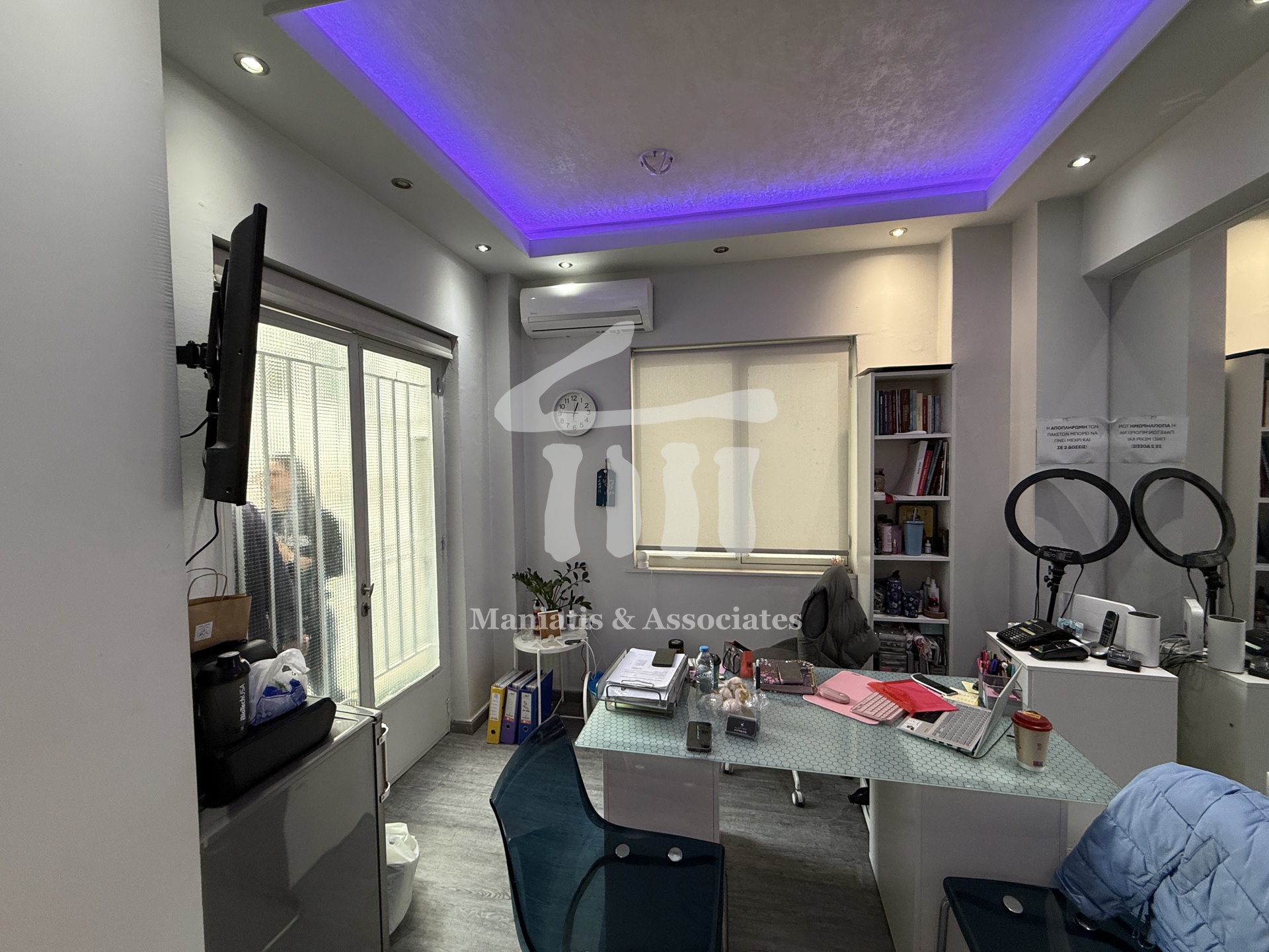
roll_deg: +1.4
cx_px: 634
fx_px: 513
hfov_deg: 102.1
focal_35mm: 14
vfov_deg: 85.7
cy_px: 476
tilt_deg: -0.7
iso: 160
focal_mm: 2.22
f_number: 2.2
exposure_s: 1/101
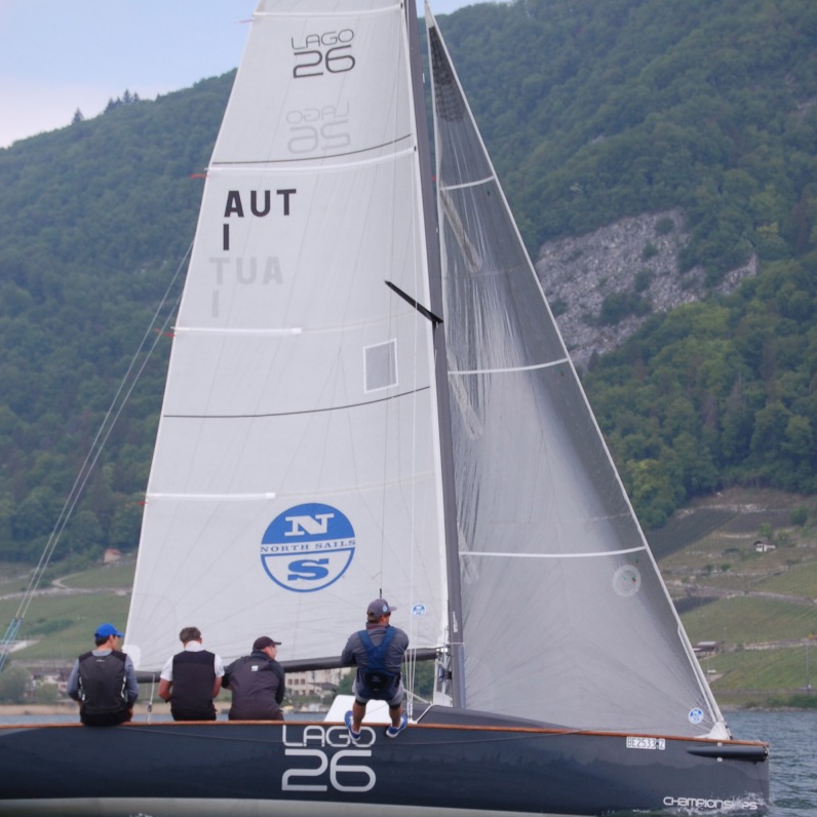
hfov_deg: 16.5
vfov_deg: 16.4
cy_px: 598
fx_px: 2821
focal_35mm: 106
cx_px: 408
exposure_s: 1/320
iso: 200
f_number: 9
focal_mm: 55
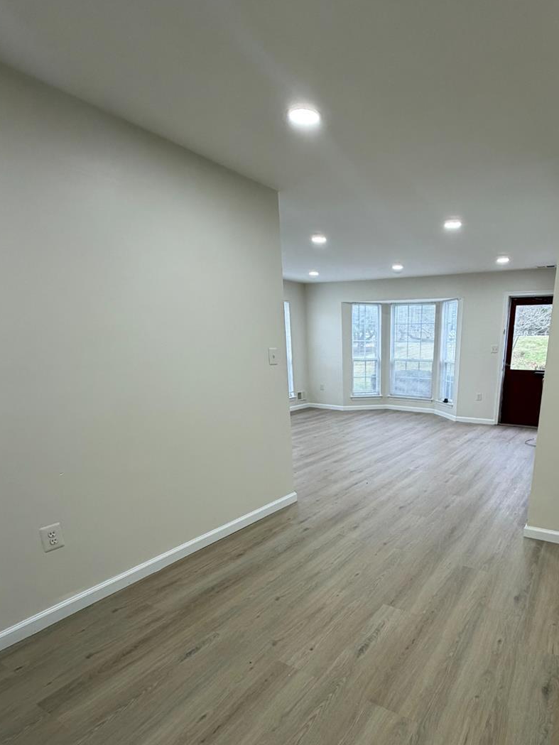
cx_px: 379
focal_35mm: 20
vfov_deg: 80.1
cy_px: 471
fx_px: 431
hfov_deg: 64.0
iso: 160
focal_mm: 2.22
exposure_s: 1/121
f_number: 2.2
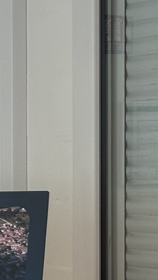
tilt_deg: -1.0
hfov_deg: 6.2
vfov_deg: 10.9
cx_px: 101
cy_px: 179
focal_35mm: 197
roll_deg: -0.5
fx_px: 1468
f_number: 1.6
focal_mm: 5.96
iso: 160
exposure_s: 1/50
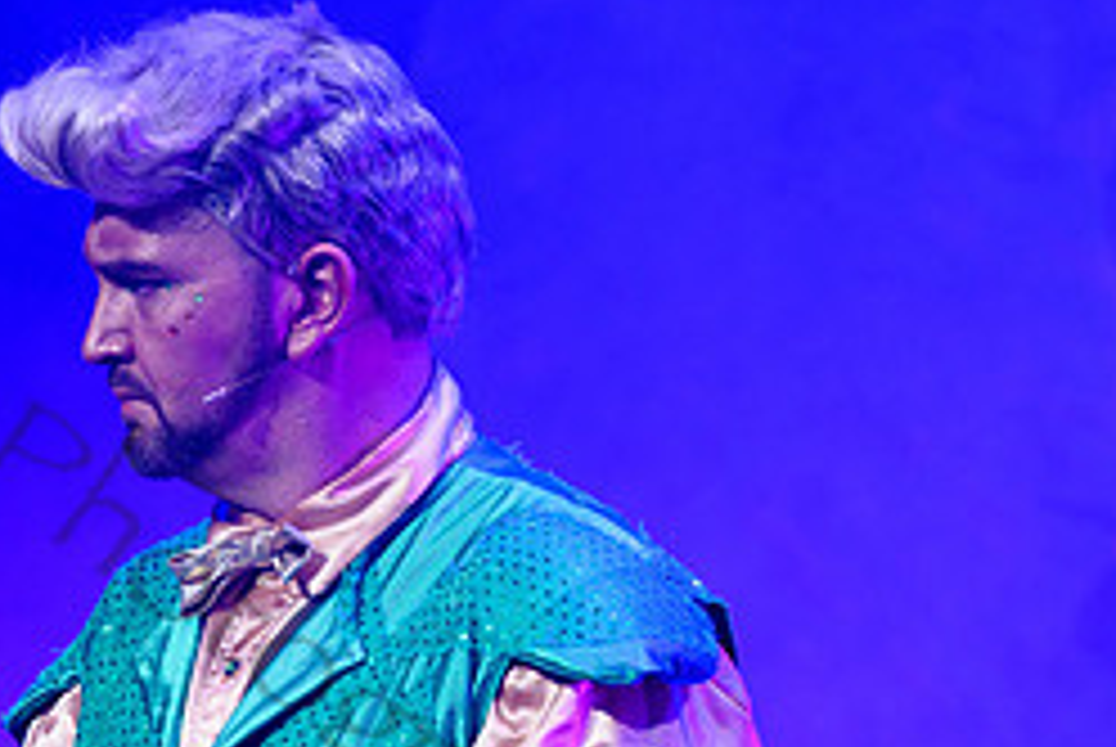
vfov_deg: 3.7
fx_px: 11607
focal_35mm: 374
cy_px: 416
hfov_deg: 5.5
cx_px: -32
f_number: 4
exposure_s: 1/100
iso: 1000
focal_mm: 160
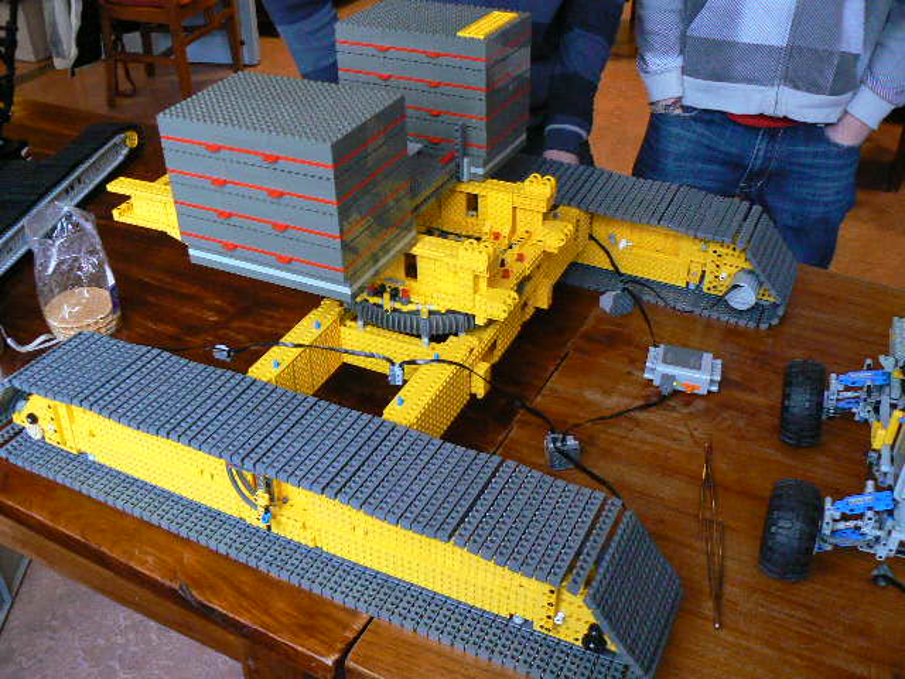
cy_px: 340
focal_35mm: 36
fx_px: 941
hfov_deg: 51.4
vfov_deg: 39.7
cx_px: 452
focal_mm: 6
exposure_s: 1/10
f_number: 2.8
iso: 200
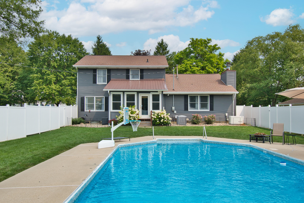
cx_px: 152
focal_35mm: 30
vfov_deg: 43.6
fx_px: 253
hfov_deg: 61.9
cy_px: 102
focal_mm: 20
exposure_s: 1/400
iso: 200
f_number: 10
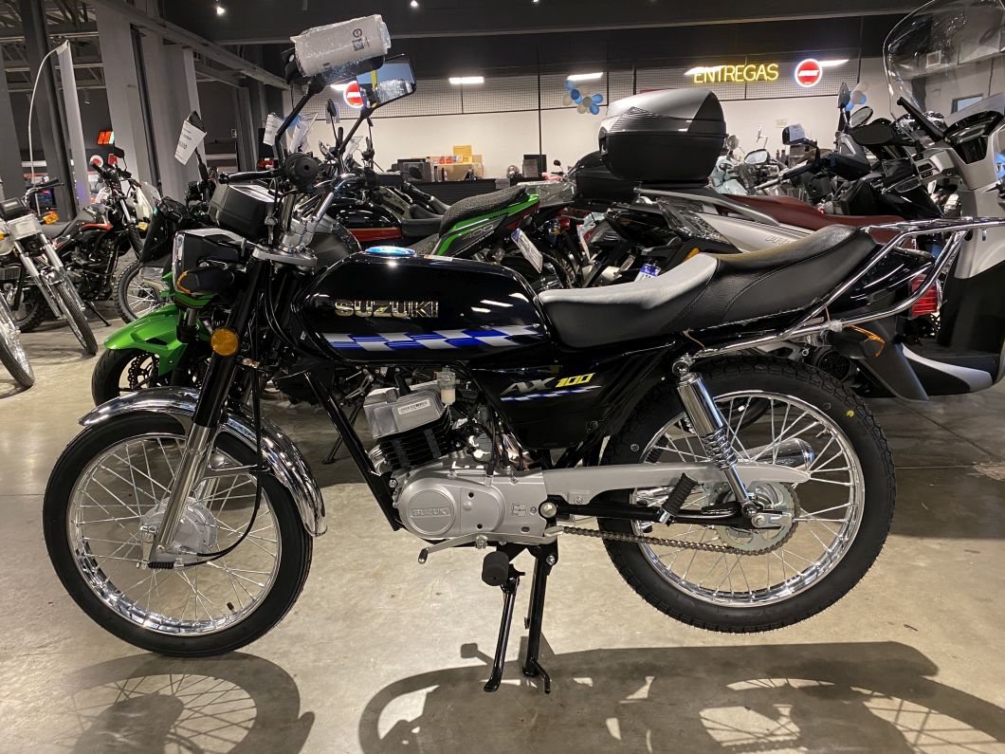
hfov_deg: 67.3
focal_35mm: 26
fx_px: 755
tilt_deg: -13.9
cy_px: 377
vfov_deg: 53.1
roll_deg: +2.9
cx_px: 502
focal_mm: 4.25
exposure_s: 1/50
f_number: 1.8
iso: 320
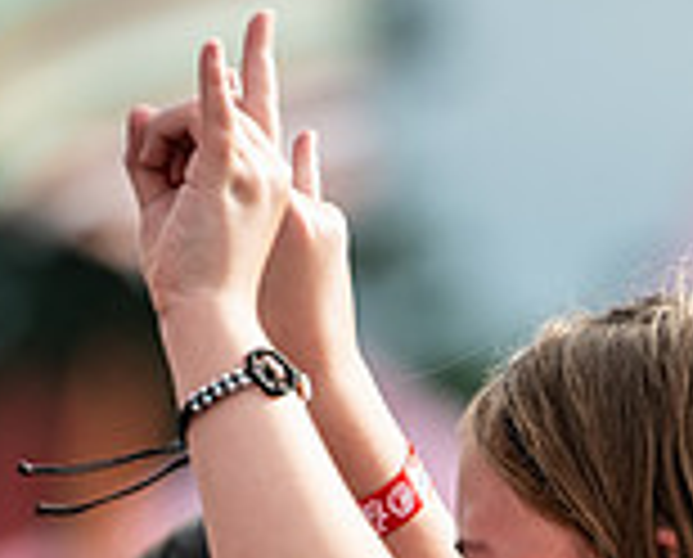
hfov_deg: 2.3
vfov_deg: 1.9
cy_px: 654
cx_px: 422
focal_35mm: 823
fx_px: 16923
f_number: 4
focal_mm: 200
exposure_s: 1/500
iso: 125
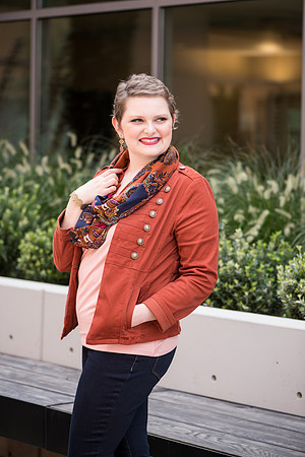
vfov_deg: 19.5
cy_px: 228
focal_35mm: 105
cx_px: 152
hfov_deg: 13.0
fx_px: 1334
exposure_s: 1/400
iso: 160
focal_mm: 105
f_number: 4.5
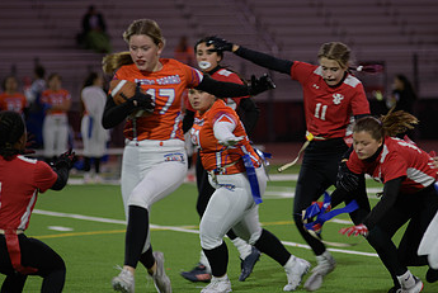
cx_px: 237
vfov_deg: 5.0
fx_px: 3374
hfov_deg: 7.4
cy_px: 193
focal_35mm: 277
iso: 400
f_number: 2.8
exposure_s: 1/200
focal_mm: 165
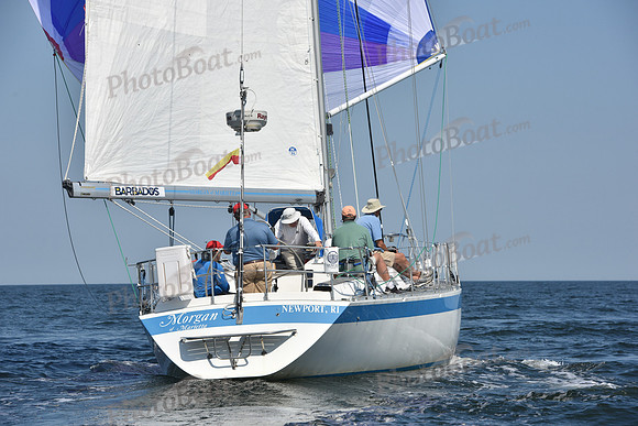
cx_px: 319
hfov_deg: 14.2
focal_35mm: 145
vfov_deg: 9.5
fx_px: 2570
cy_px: 213
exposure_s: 1/1250
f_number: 10
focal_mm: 145
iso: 250
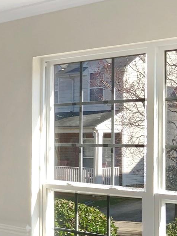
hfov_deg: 14.3
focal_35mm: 94
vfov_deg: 20.4
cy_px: 223
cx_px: -117
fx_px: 641
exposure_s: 1/129
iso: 16
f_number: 1.8
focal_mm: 3
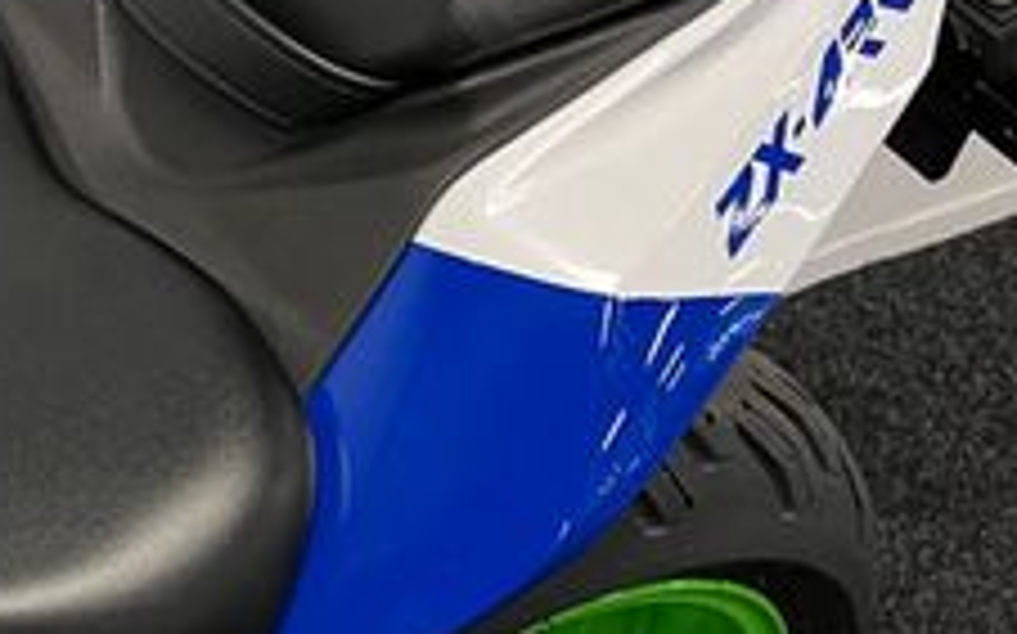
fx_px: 2161
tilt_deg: -36.6
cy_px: 220
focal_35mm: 78
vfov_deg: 16.7
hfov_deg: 24.5
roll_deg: -0.8
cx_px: -135
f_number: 1.6
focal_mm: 5.1
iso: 100
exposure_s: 1/50
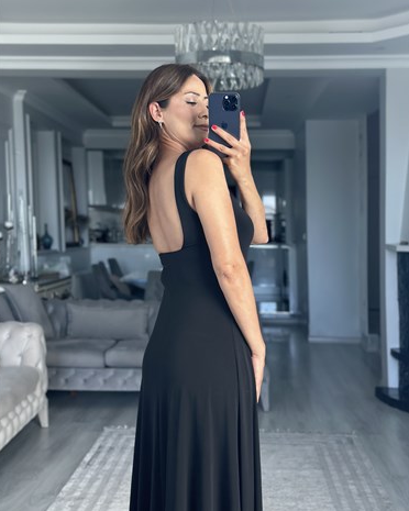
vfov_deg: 36.7
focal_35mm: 51
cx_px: 203
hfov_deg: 29.7
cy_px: 258
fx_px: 772
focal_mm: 6.86
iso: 125
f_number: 1.78
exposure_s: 1/145
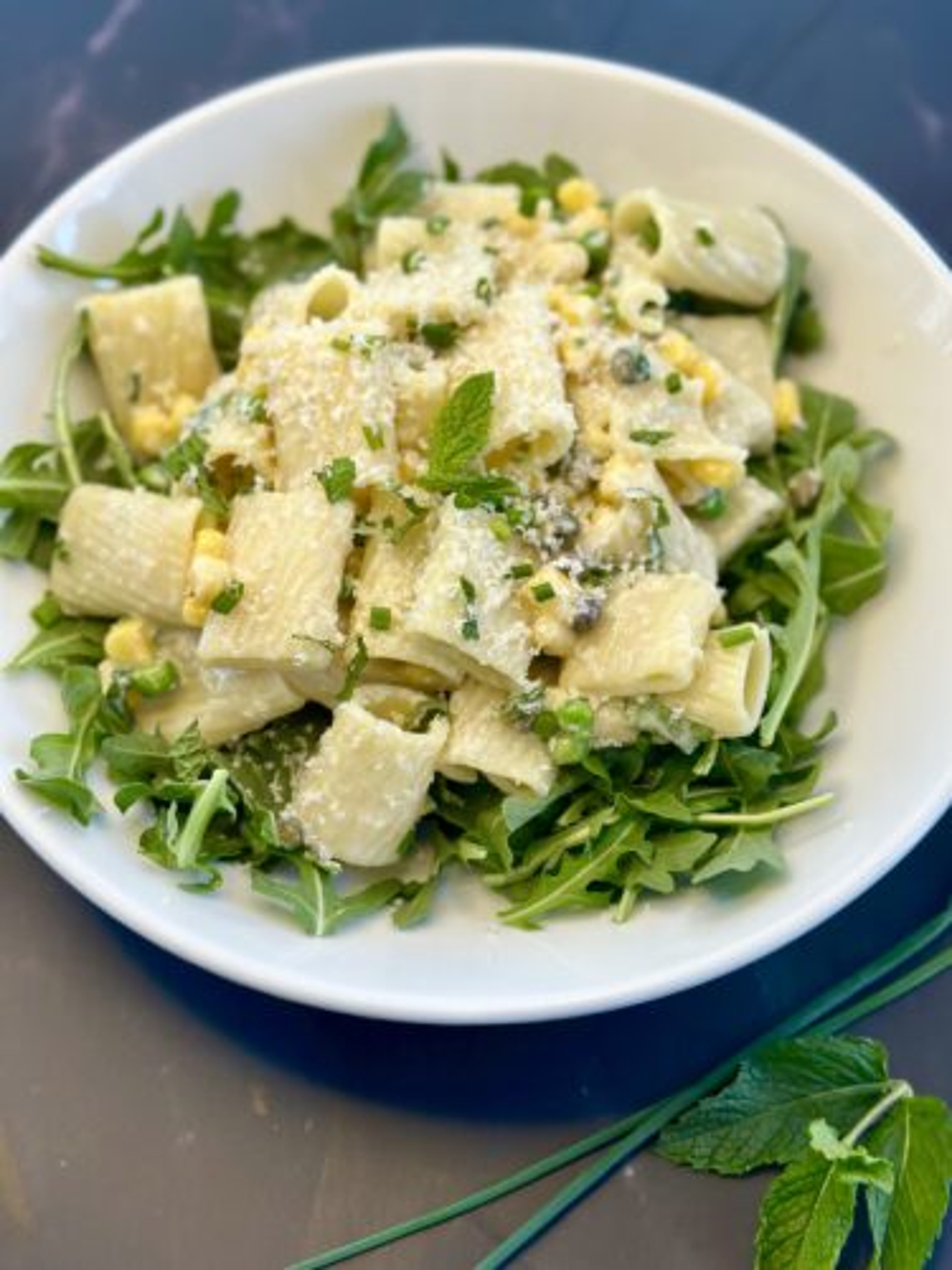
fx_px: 1760
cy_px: 635
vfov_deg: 39.7
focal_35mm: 48
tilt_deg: -63.9
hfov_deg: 30.3
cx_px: 476
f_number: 1.78
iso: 80
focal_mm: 6.86
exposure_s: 1/121
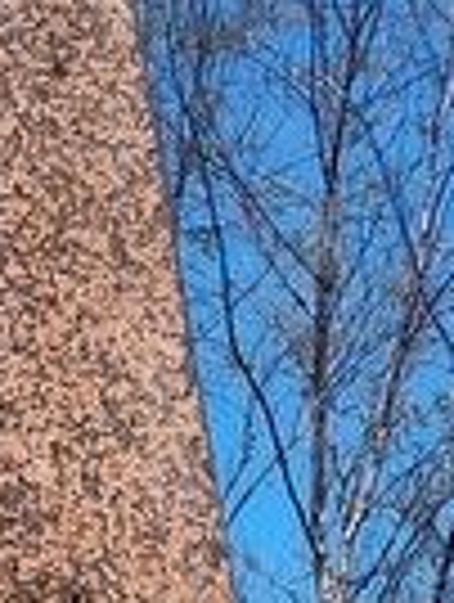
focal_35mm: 137
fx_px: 2388
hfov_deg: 10.3
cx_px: -351
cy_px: 1148
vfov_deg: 12.8
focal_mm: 5.56
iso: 100
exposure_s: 1/1380
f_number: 1.8
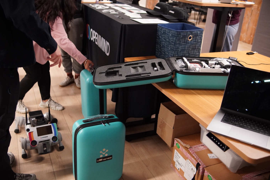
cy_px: 90
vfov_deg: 38.4
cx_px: 135
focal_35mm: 34
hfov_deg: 55.1
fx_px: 259
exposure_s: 1/160
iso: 2000
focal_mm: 23
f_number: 2
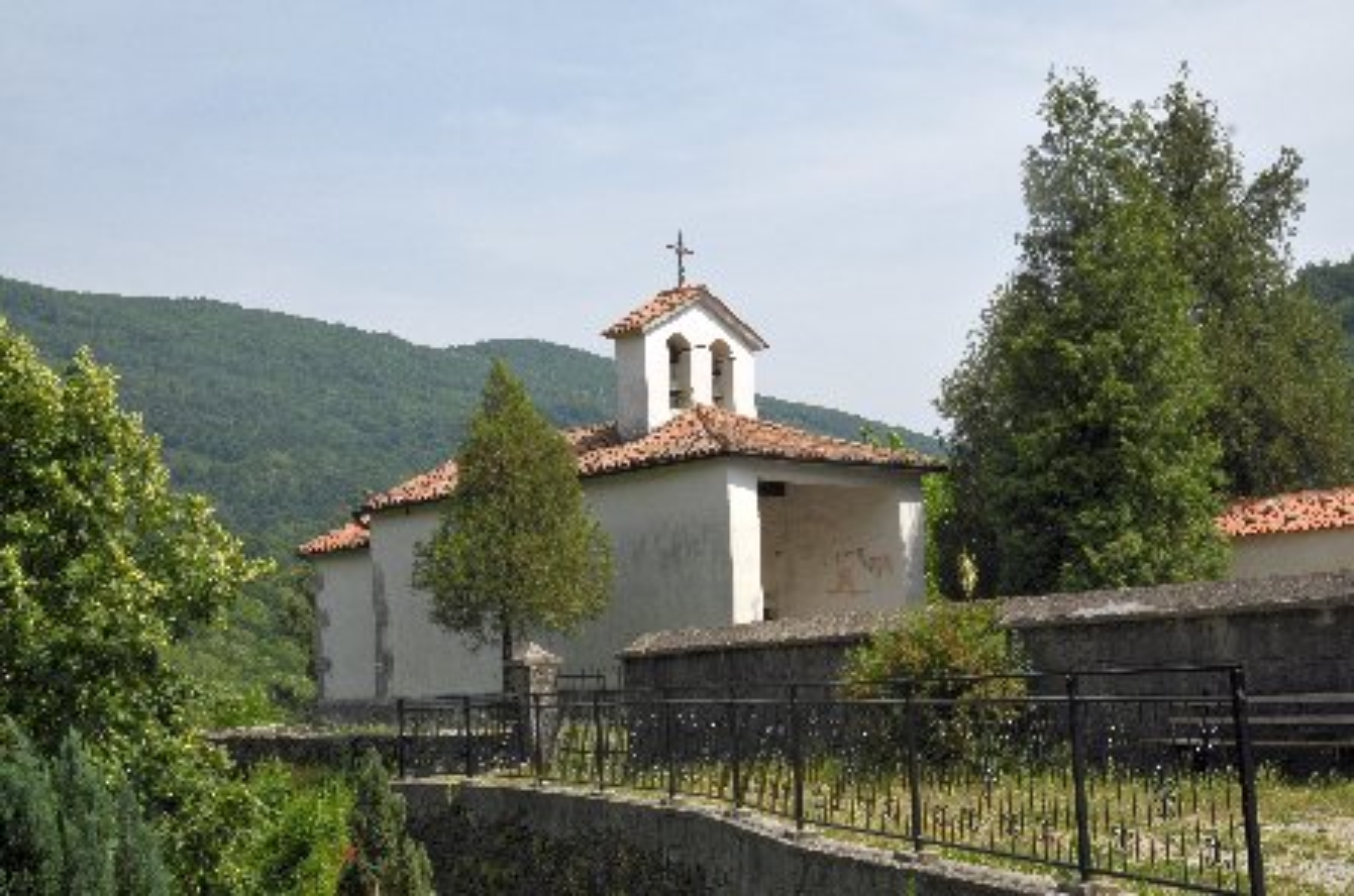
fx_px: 1801
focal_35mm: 48
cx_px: 677
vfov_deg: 27.9
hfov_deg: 41.2
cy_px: 448
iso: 400
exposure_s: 1/320
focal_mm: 32
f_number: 13
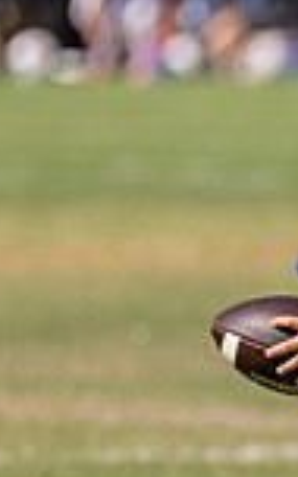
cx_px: 862
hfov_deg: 0.9
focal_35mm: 1536
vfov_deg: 1.4
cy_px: 415
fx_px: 19959
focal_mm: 200
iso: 100
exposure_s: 1/2000
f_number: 2.8
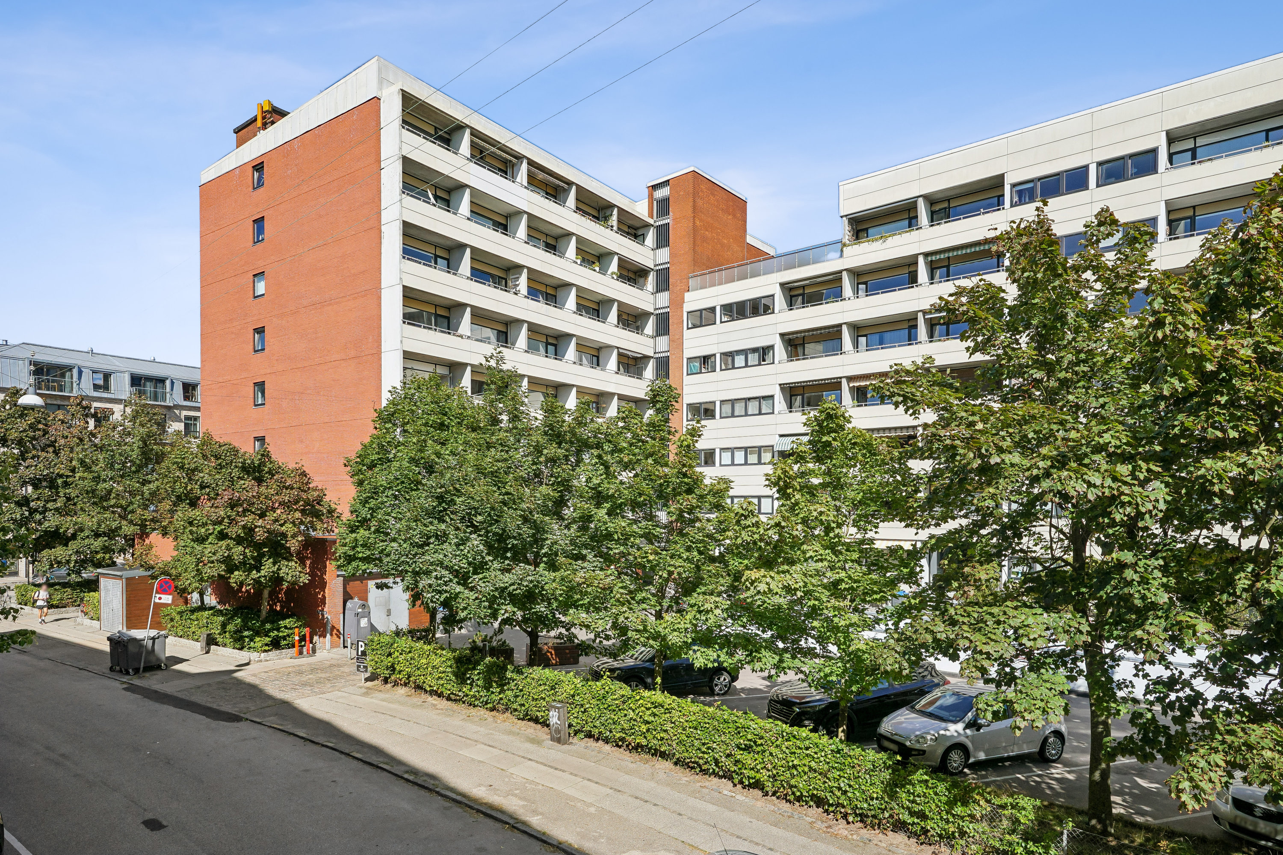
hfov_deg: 83.3
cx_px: 642
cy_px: 428
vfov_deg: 61.3
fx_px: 722
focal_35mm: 20
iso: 200
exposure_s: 1/800
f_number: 6.3
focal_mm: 13.5
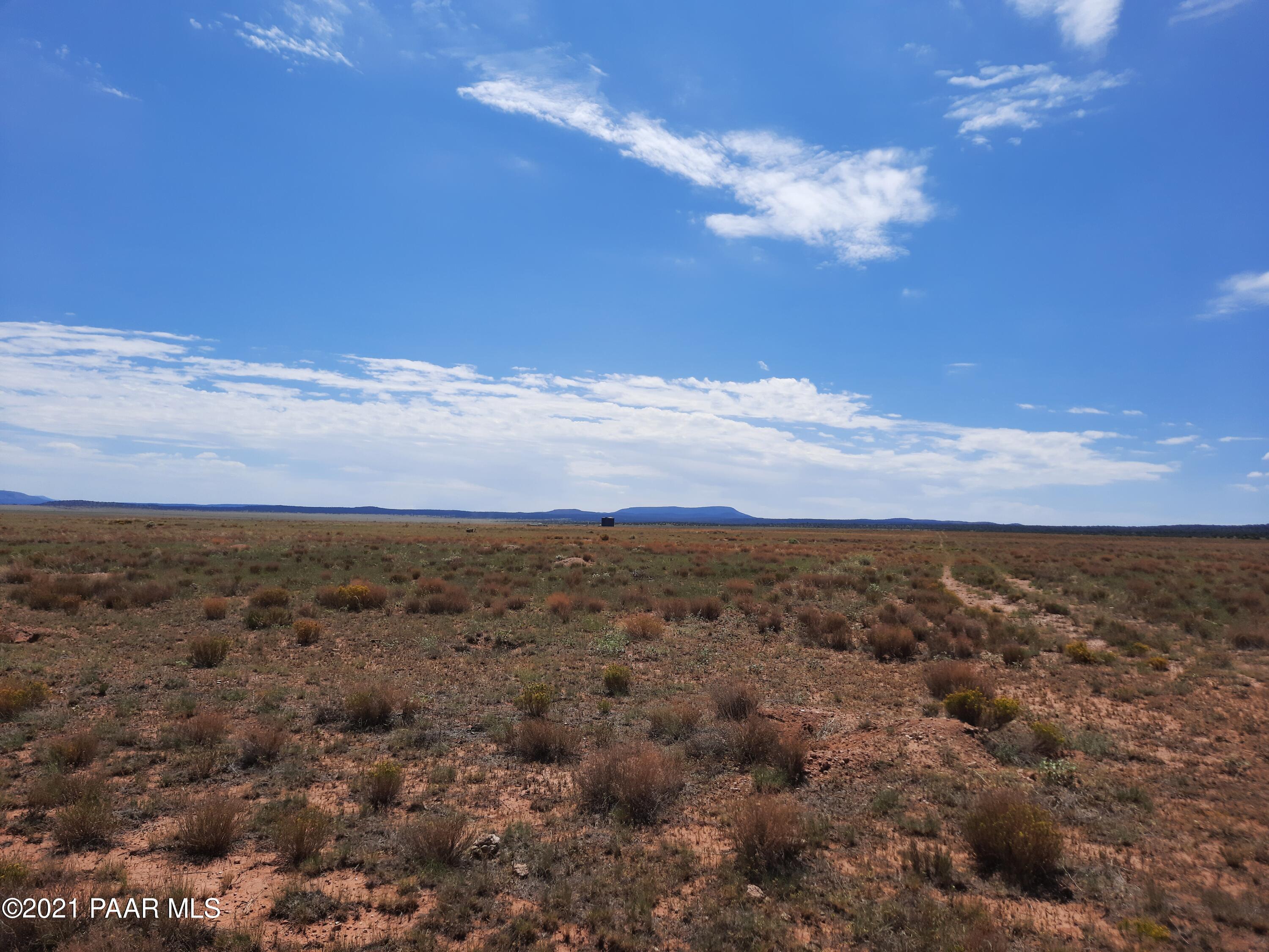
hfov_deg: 69.4
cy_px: 476
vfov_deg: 54.9
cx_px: 634
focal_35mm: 25
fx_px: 916
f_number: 2
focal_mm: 4.6
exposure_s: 1/2183
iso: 40
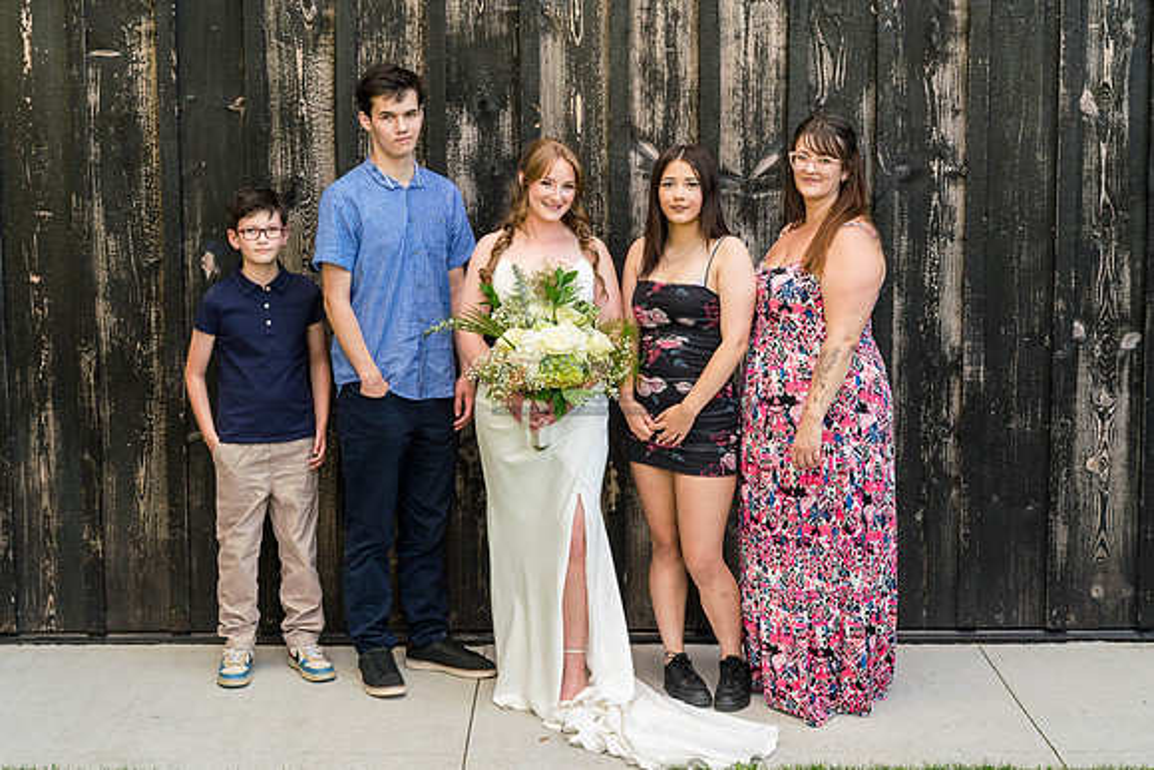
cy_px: 384
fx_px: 1877
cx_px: 532
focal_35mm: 59
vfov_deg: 23.2
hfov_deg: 34.2
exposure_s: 1/320
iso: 400
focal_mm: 52
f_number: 4.5
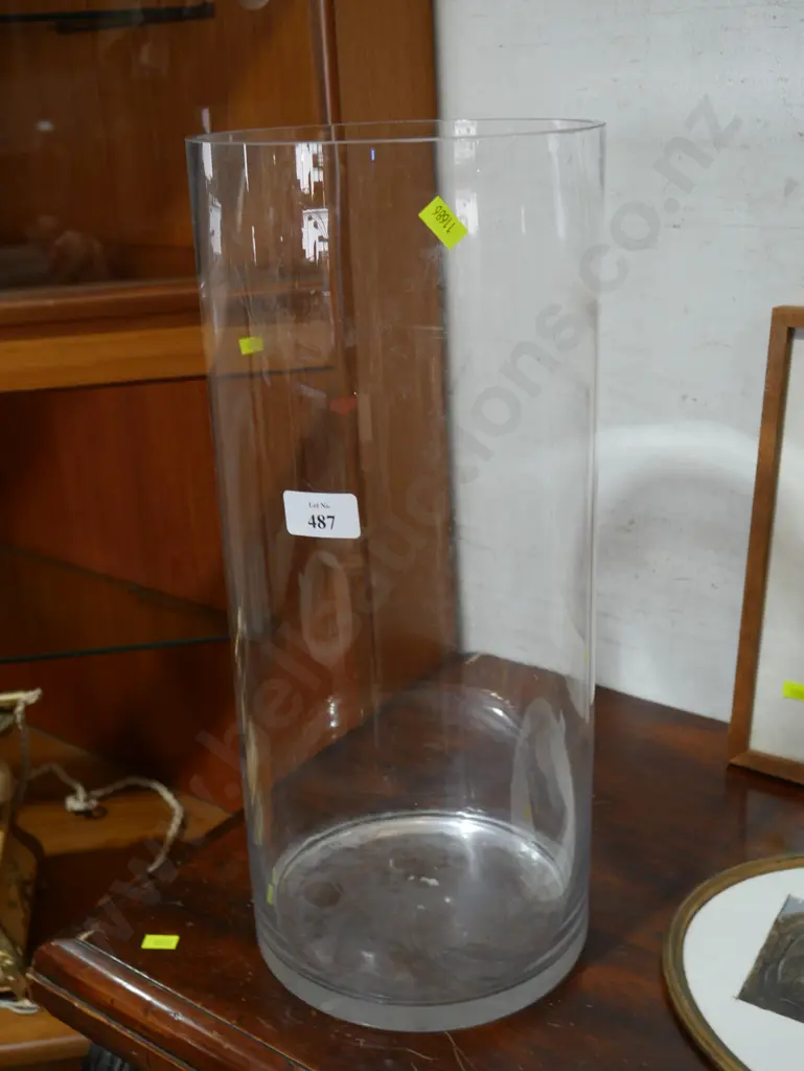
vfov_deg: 46.8
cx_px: 402
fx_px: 1238
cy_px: 536
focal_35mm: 40
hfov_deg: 36.0
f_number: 4.4
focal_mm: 20
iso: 250
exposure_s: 1/60
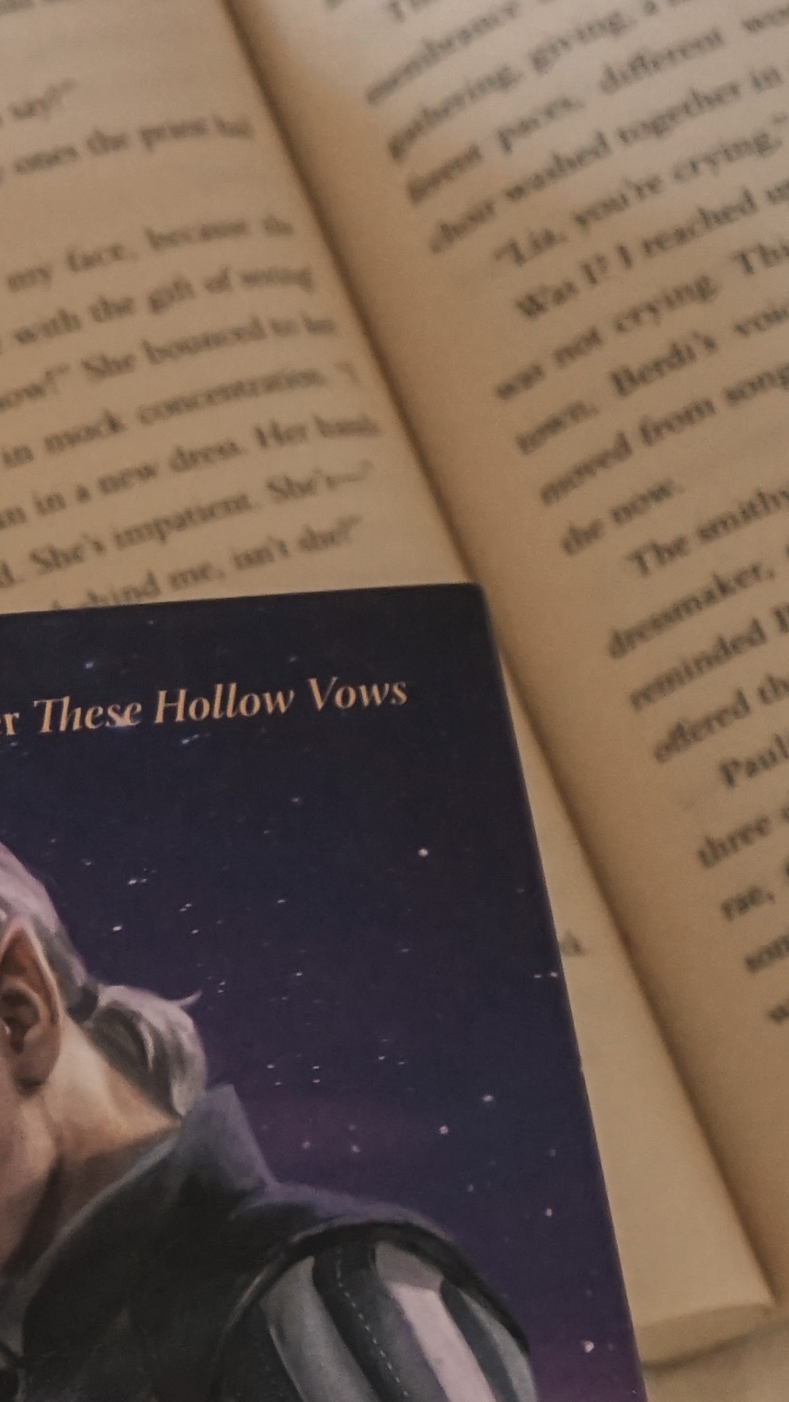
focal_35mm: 136
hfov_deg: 8.5
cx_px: -726
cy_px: 1579
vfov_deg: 15.3
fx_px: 5057
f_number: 4
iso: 1600
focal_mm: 33
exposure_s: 1/160
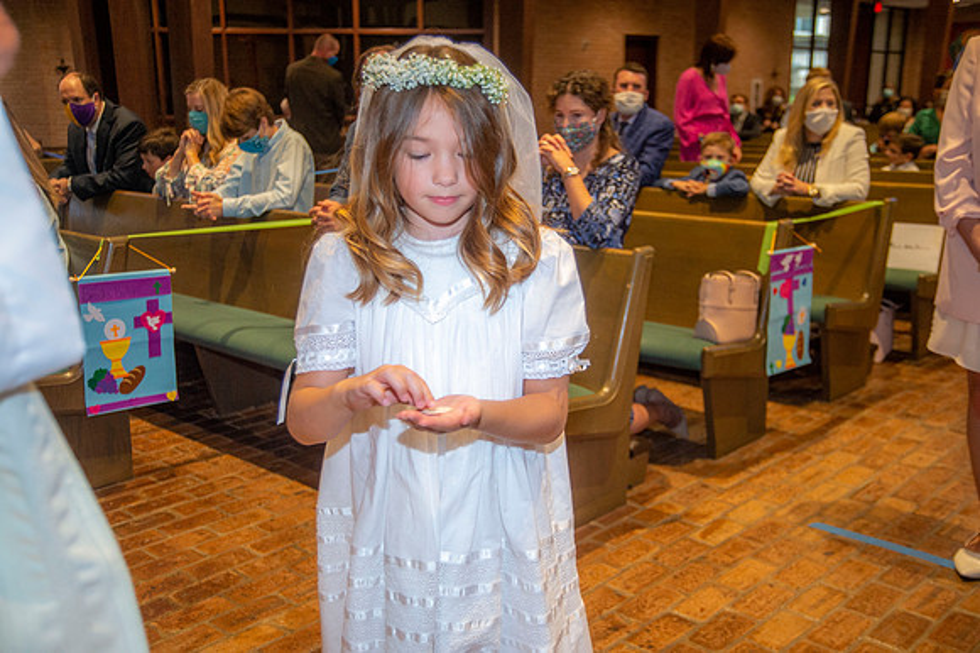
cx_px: 490
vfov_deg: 35.0
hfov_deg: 50.7
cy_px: 326
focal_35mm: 38
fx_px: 1034
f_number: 4.5
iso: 1600
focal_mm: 38
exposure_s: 1/125
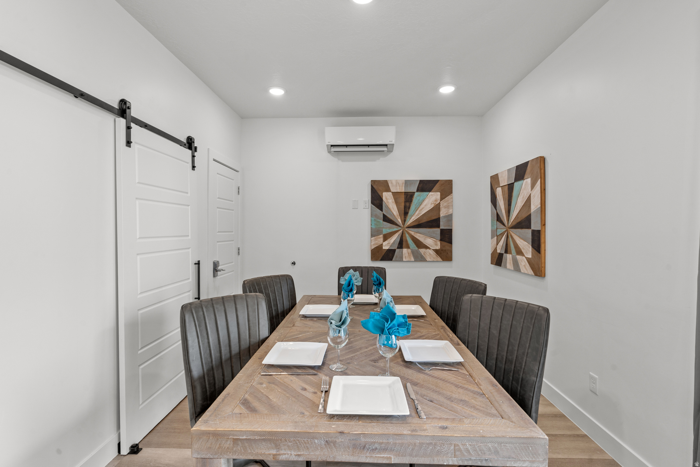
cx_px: 350
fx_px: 311
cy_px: 234
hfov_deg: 96.7
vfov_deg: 73.7
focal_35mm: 16
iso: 250
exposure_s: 1/2
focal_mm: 16
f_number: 10
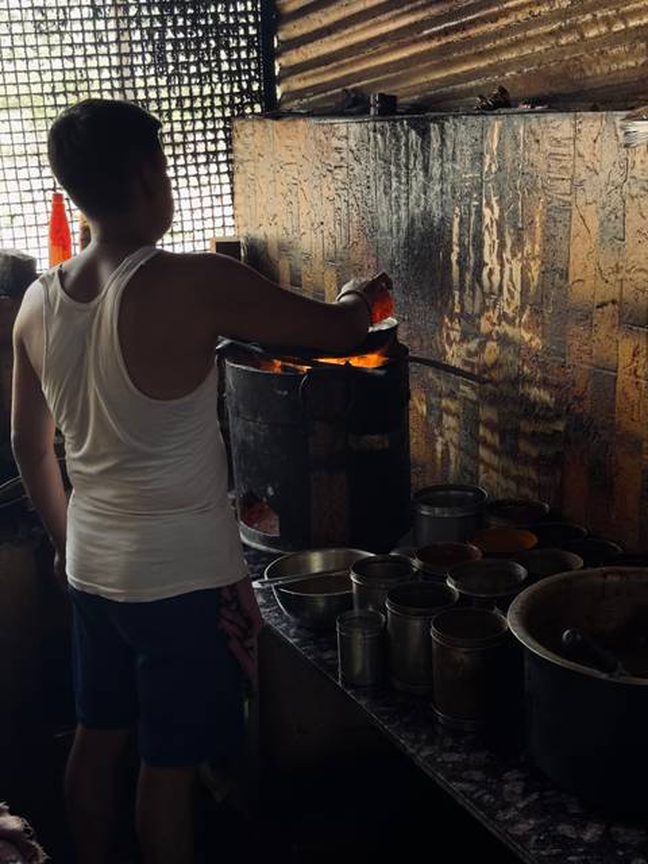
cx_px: 324
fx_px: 1198
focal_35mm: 48
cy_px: 432
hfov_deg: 30.3
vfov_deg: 39.7
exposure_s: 1/121
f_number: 1.78
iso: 50
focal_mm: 6.86
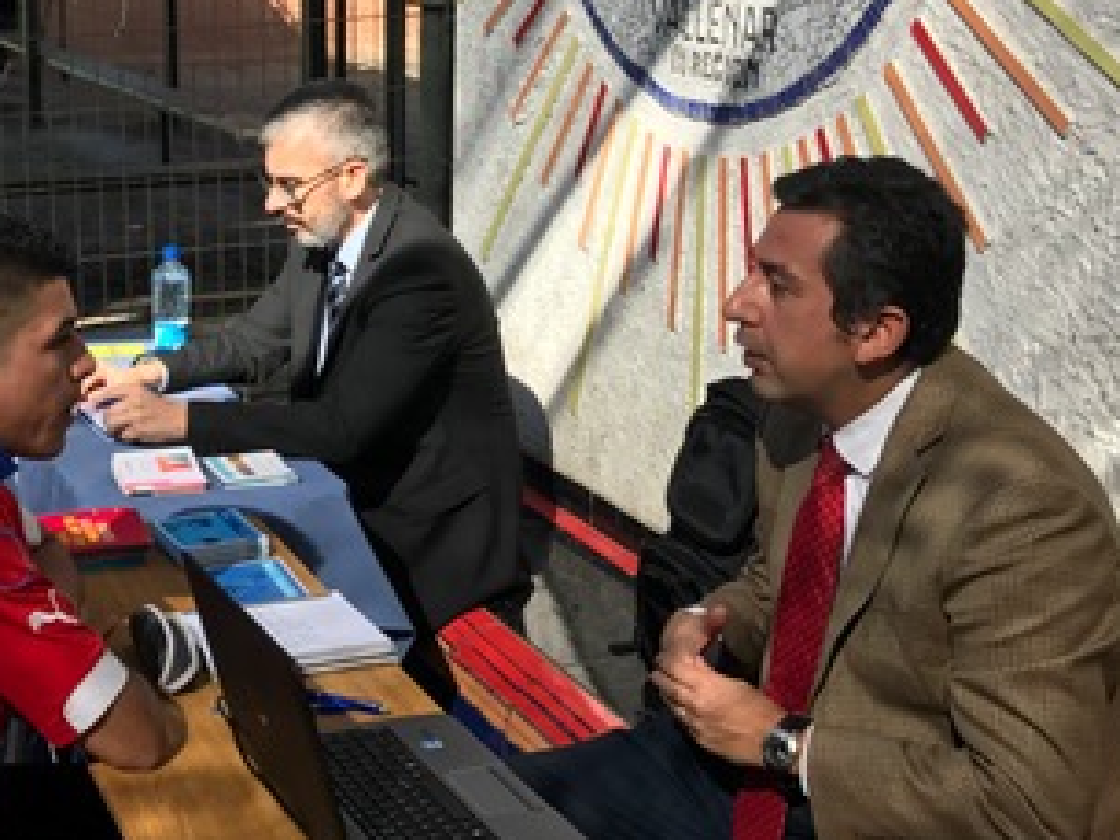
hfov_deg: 31.5
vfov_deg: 24.7
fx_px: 1909
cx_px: 166
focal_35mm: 59
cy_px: 273
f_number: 1.8
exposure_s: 1/313
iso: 20
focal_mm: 3.99
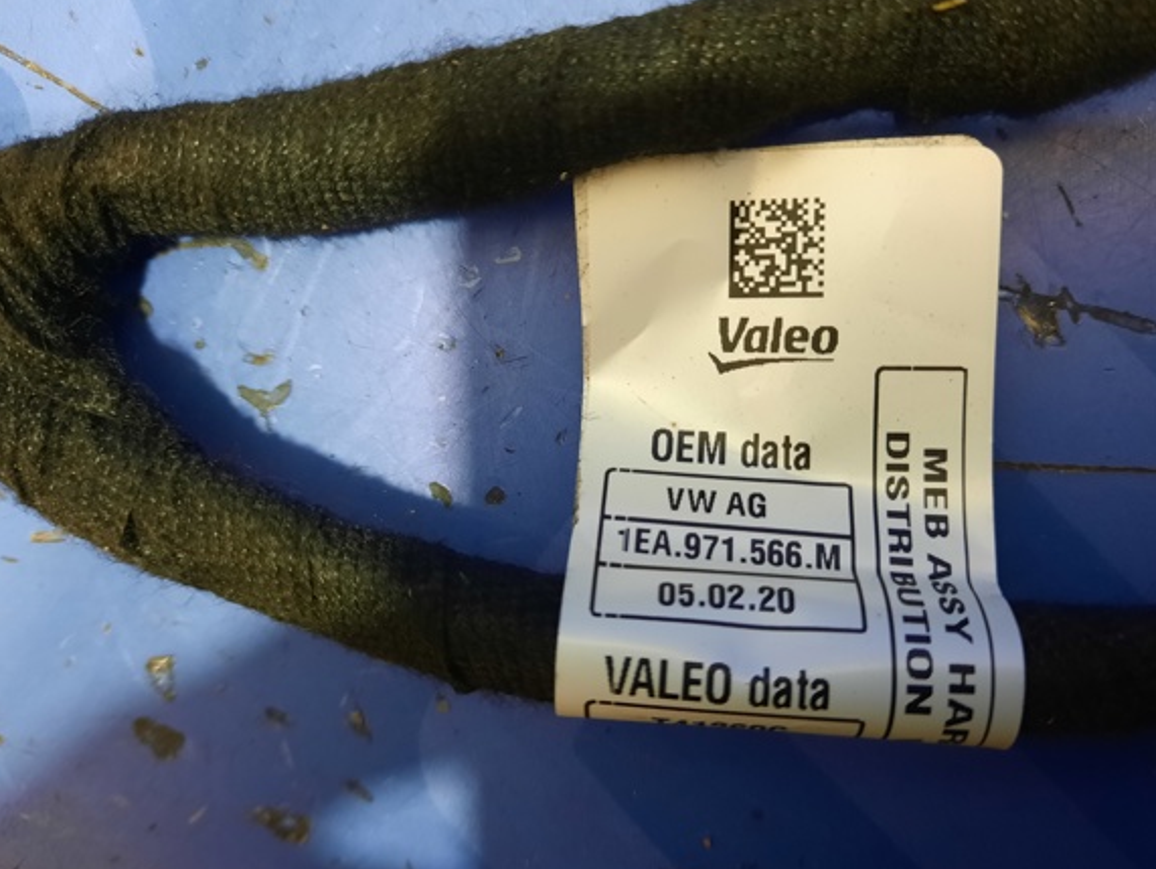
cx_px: 613
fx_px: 936
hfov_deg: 63.4
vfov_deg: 49.8
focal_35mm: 28
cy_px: 421
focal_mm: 4.6
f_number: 2
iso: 400
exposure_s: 1/25
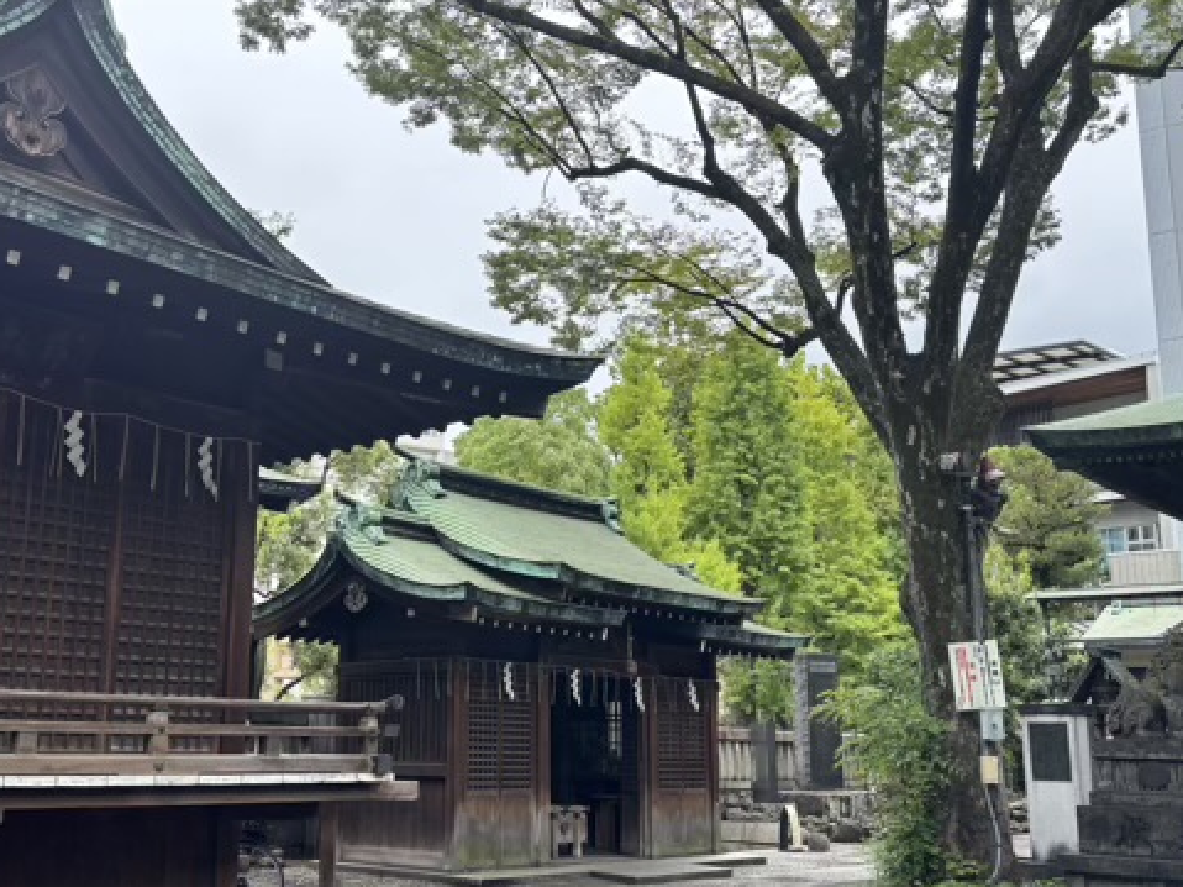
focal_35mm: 38
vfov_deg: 37.7
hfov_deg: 48.6
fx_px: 1298
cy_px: 481
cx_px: 454
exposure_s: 1/1139
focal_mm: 5.96
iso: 50
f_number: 1.6
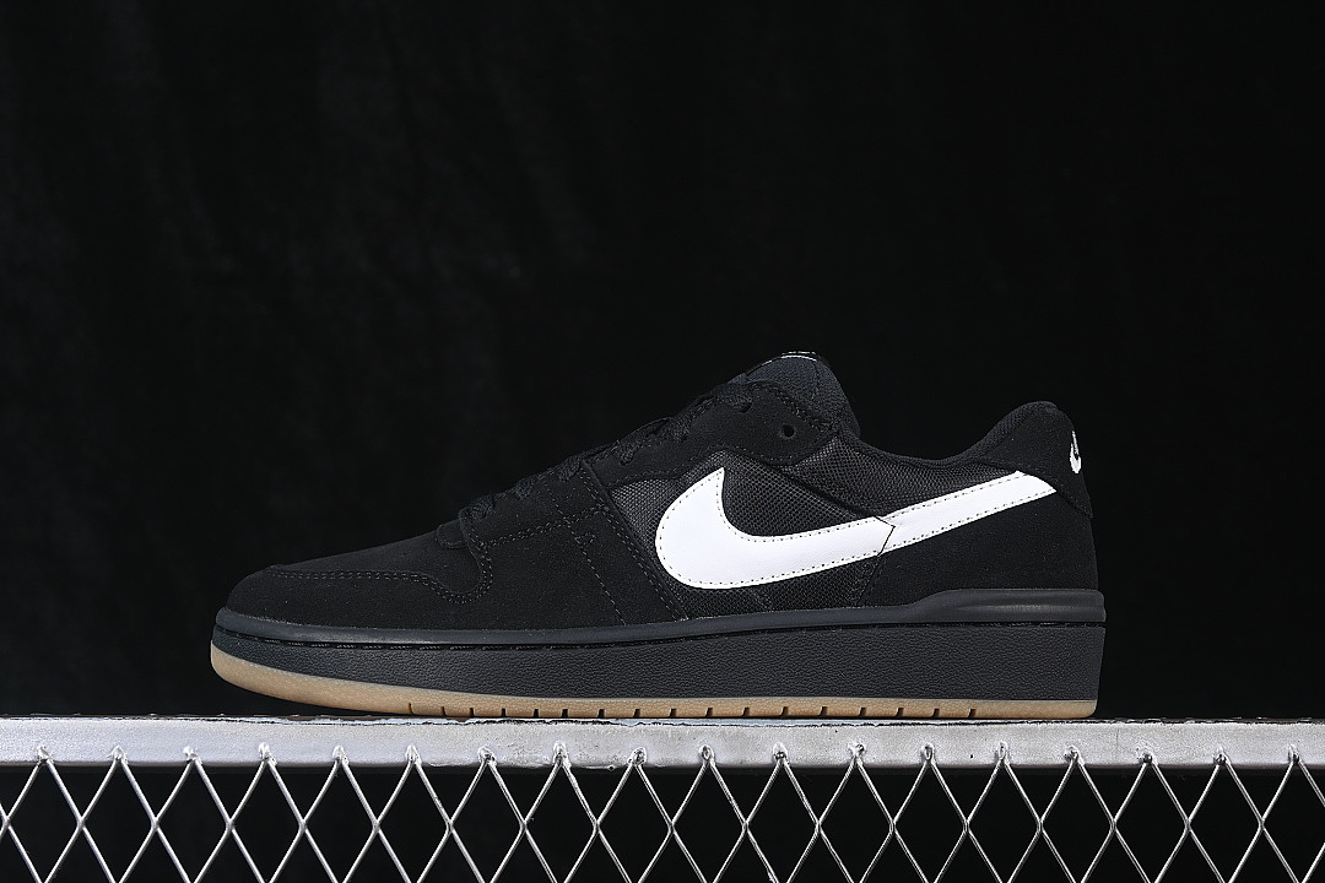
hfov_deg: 27.0
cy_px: 442
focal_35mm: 75
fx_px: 2760
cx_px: 662
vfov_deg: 18.2
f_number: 6.3
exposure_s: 1/60
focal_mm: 50
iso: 160
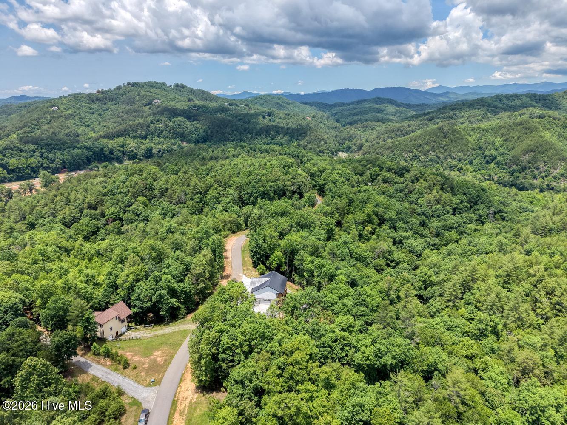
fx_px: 393
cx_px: 284
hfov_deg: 71.6
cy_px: 212
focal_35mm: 24
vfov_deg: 56.8
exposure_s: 1/8000
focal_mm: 8.67
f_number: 1.8
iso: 230
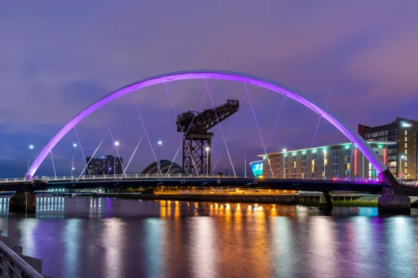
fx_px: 430
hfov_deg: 51.9
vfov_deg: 35.9
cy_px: 139
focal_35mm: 37
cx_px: 209
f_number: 9
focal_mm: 37
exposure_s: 8
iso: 200
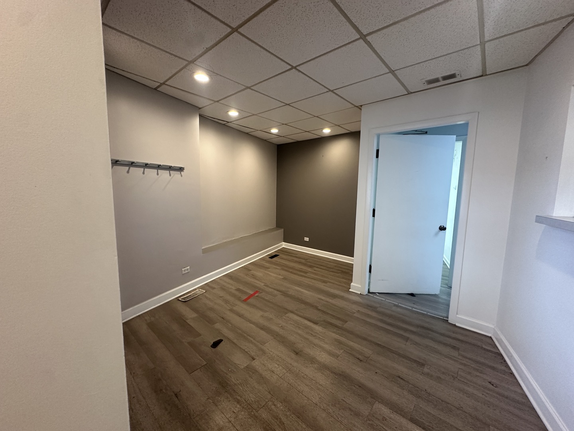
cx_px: 287
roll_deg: -1.7
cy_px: 216
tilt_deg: -6.4
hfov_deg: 102.1
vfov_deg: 85.7
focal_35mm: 14
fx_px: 232
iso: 320
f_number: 2.2
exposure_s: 1/120
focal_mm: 2.22
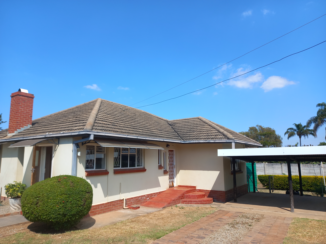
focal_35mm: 25
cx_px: 163
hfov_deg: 69.4
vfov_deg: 54.9
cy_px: 122
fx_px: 235
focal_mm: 4.6
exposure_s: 1/606
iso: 25
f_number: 2
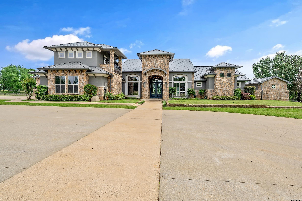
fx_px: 151
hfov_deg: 90.0
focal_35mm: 18
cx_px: 151
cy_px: 97
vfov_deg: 67.4
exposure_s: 1/1600
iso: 800
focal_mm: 17
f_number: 8
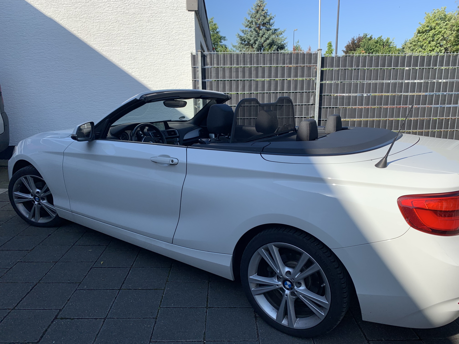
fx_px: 345
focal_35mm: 26
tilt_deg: -12.1
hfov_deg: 67.3
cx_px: 230
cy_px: 172
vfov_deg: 53.1
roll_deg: +0.6
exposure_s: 1/1468
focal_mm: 4.25
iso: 25
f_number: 1.8
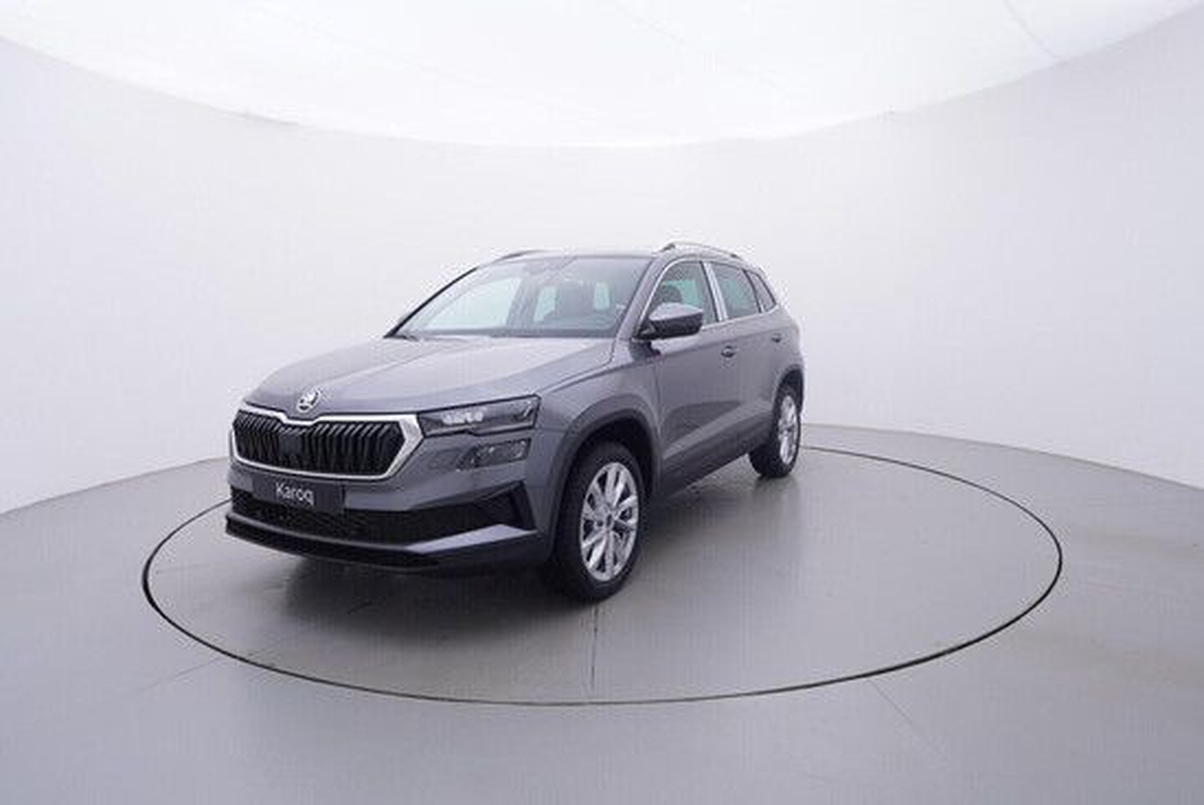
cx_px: 602
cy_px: 402
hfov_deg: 77.3
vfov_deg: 56.2
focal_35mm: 22
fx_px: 753
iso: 200
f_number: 5
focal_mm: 15
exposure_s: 1/80
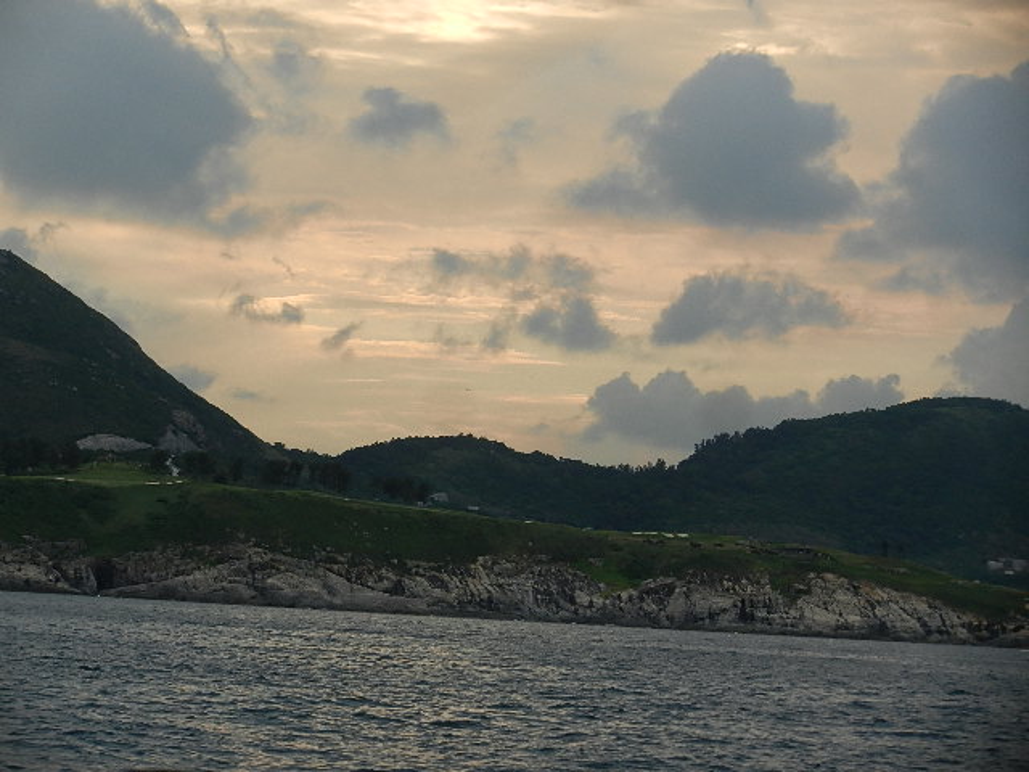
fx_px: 4281
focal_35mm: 144
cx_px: 514
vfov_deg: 10.3
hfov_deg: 13.7
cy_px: 386
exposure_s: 1/250
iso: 160
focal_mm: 25.9
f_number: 5.2
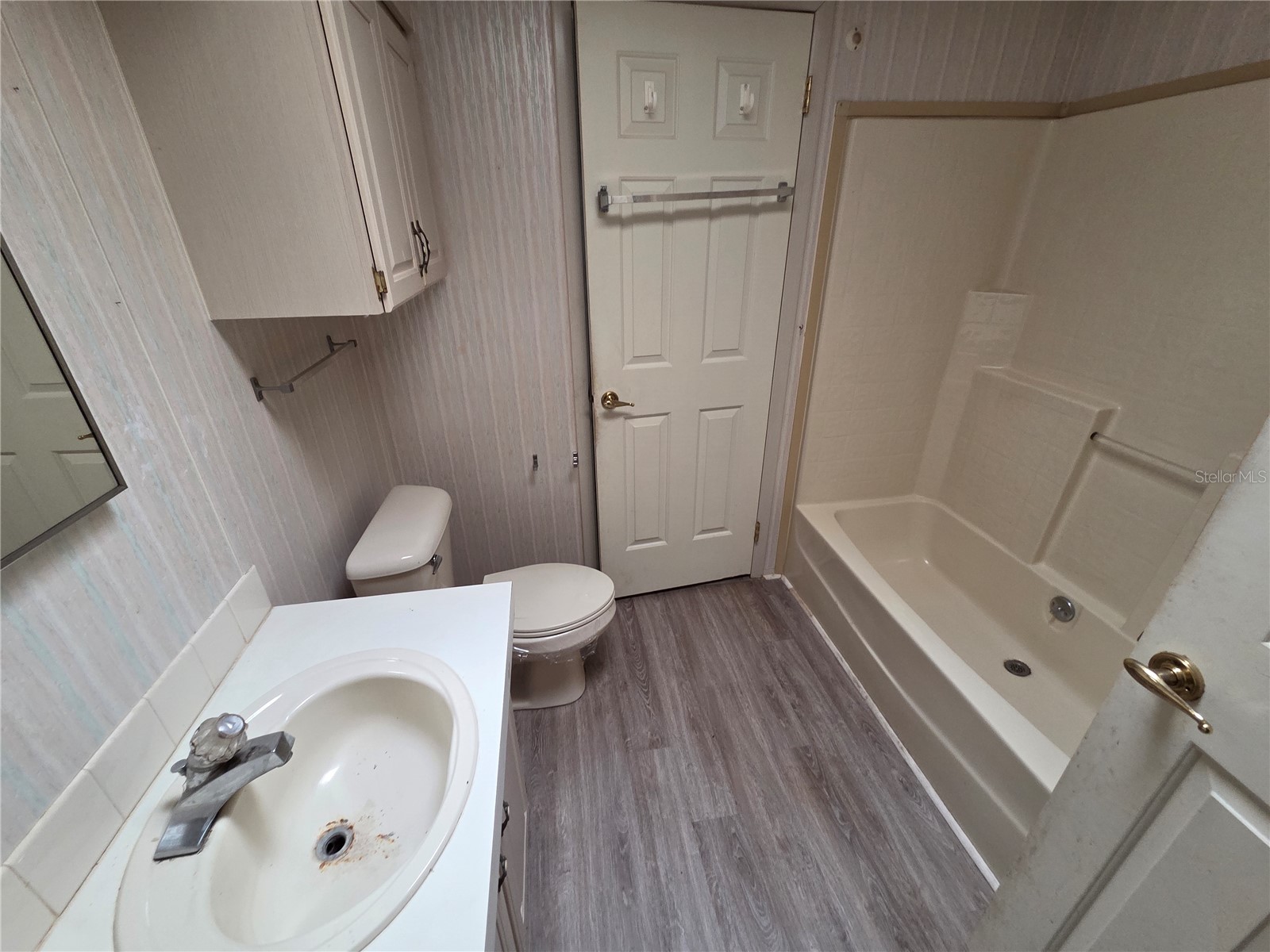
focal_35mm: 13
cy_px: 476
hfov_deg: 106.2
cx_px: 635
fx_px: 477
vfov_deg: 89.9
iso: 320
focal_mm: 2.2
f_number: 2.2
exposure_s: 1/60
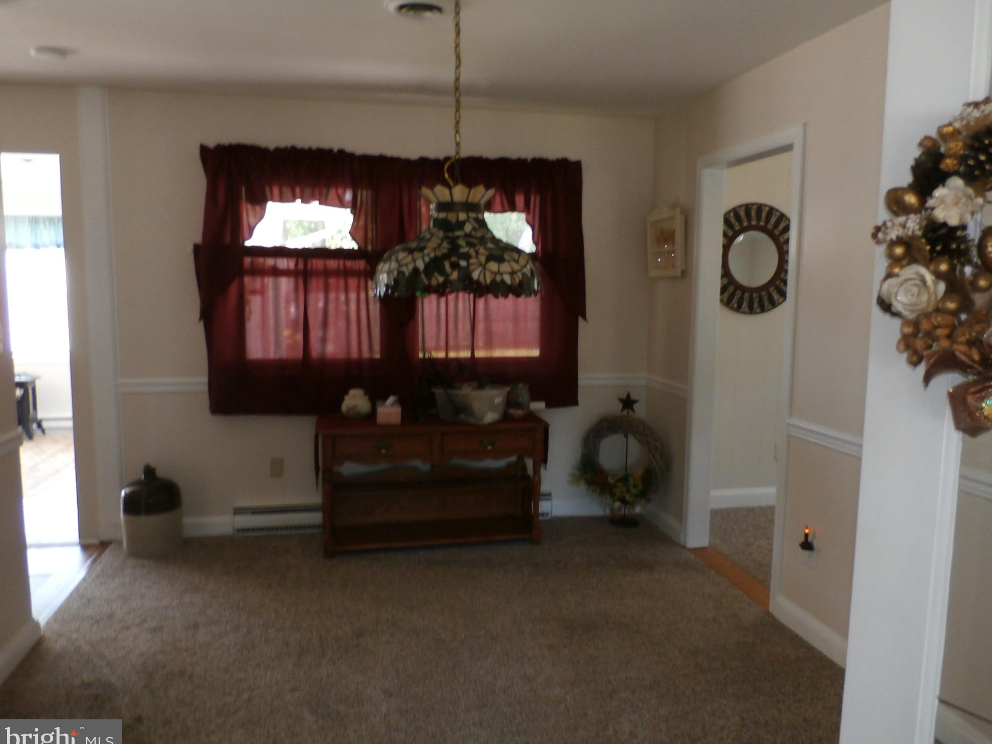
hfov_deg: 67.3
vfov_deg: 53.1
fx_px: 745
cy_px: 374
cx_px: 512
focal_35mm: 26
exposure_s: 1/30
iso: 200
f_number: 3
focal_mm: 4.5
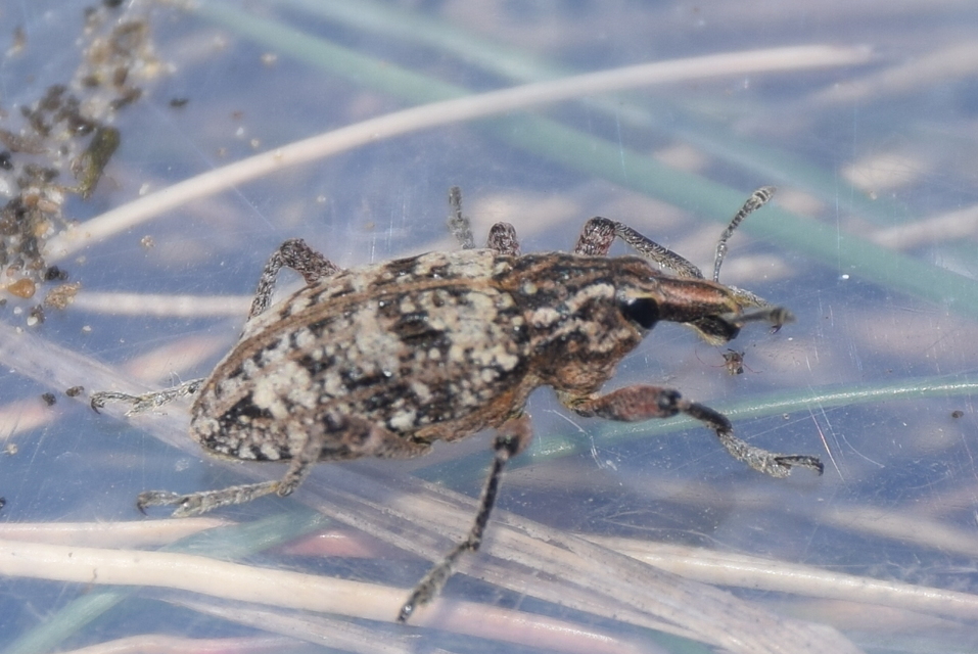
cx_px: 489
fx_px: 5710
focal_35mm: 210
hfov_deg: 9.8
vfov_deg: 6.6
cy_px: 327
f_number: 10
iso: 100
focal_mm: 140
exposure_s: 1/60
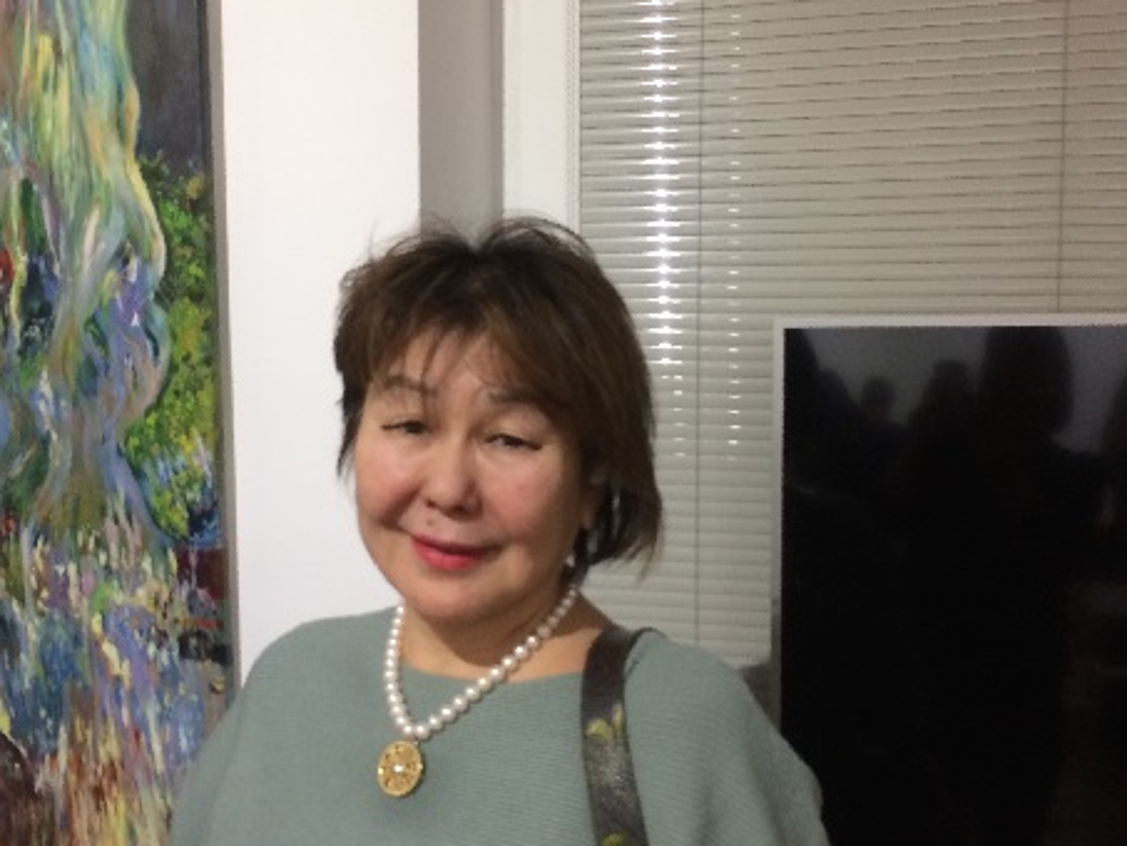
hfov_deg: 56.7
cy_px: 459
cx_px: 508
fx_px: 1042
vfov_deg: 44.1
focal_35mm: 32
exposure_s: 1/33
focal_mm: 4.15
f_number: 2.2
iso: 80
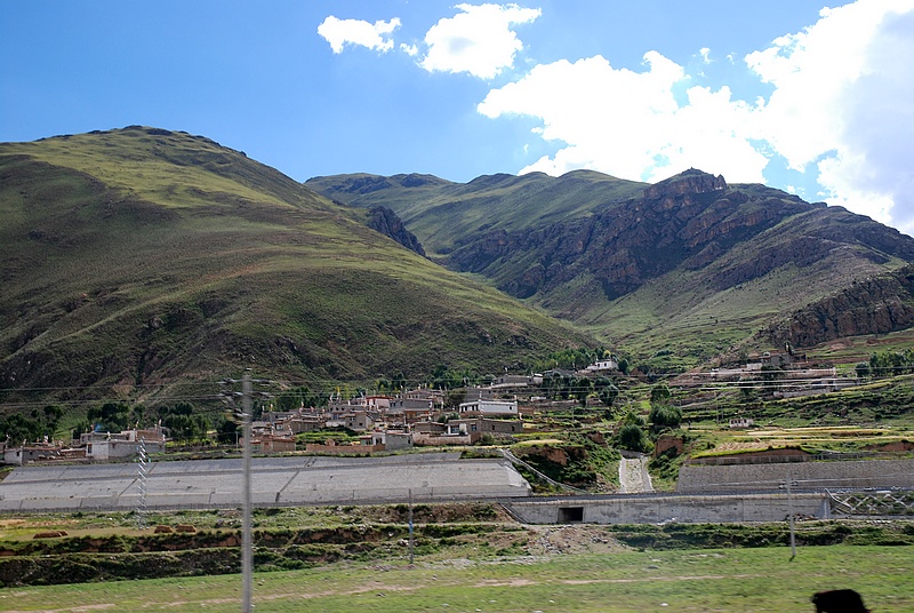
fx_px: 1106
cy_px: 306
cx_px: 457
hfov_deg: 44.9
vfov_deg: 30.9
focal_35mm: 44
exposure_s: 1/100
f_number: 7.1
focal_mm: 29
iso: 200
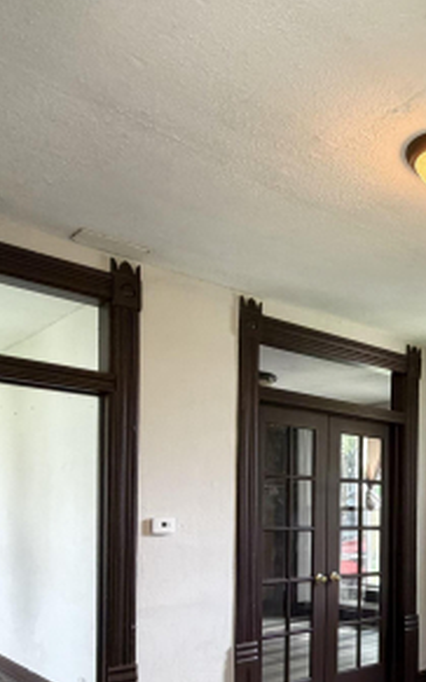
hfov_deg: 32.6
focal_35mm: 34
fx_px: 631
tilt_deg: +0.1
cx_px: 472
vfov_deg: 54.0
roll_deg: -0.2
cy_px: 513
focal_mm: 2.22
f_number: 2.2
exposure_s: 1/60
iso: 200
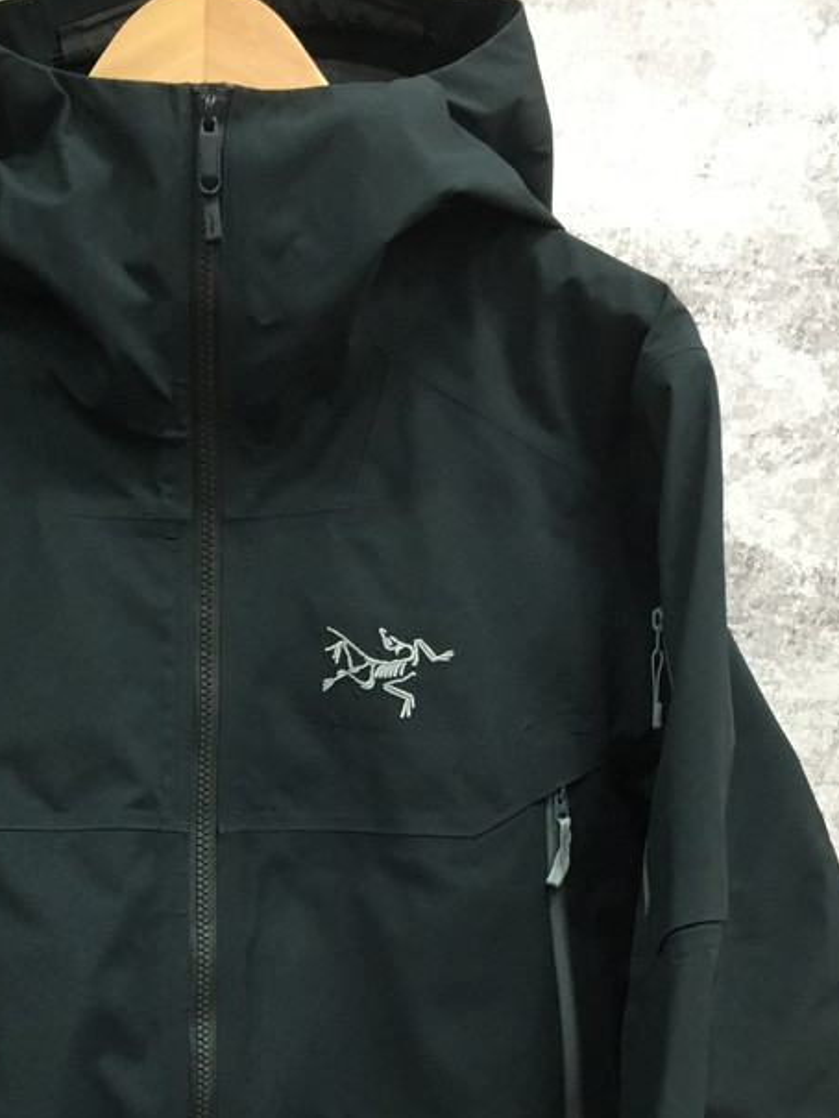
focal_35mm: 58
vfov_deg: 31.9
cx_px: 197
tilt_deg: -3.8
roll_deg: -0.2
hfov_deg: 24.9
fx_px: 1874
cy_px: 976
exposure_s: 1/30
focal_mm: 4.15
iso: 125
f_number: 2.2
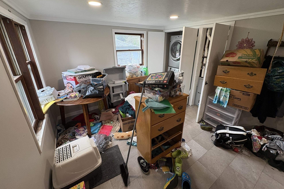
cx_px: 145
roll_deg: +2.0
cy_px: 85
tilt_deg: -21.2
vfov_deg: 77.1
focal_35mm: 15
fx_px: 118
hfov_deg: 100.4
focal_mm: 2.22
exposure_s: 1/60
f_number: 2.2
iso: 160
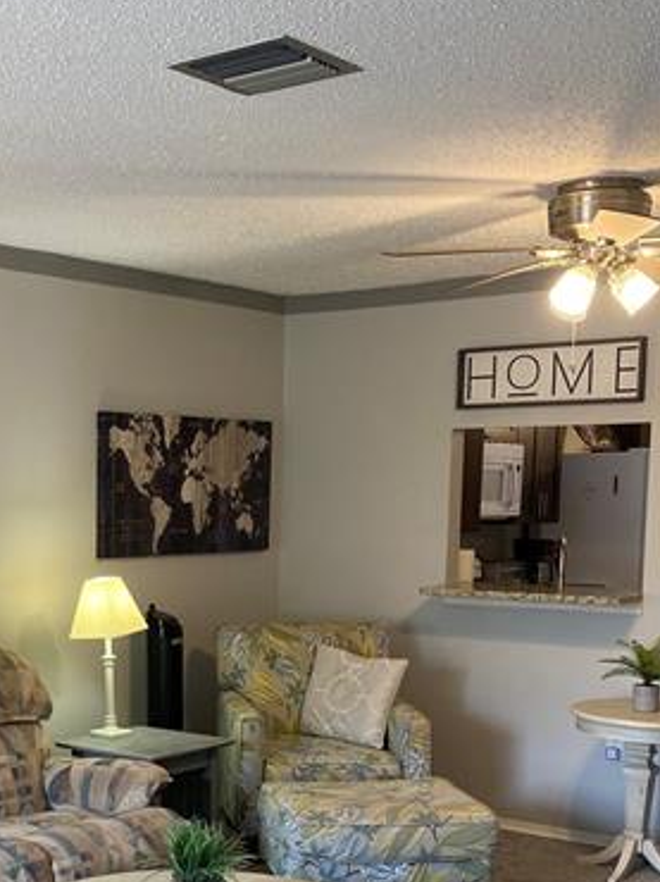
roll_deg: -0.4
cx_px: 91
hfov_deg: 26.3
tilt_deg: -7.9
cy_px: 710
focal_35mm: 54
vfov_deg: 34.4
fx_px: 1374
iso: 64
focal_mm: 4.25
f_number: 1.8
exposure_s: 1/60
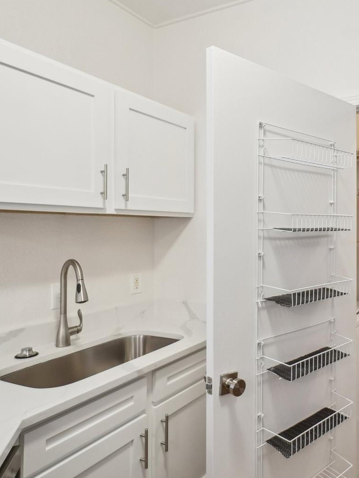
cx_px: 295
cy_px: 240
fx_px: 342
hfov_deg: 51.4
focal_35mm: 25
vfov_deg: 69.9
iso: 400
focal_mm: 11
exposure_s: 1/8
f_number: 8
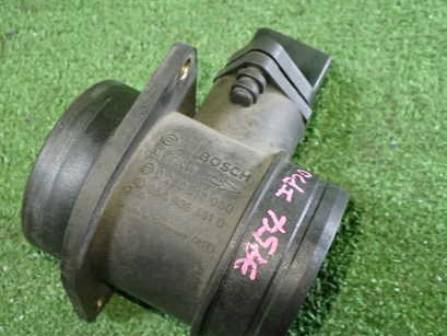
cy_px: 183
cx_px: 223
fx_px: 568
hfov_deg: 42.9
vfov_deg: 32.9
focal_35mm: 44
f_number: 2.3
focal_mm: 5.4
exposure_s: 1/30
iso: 400
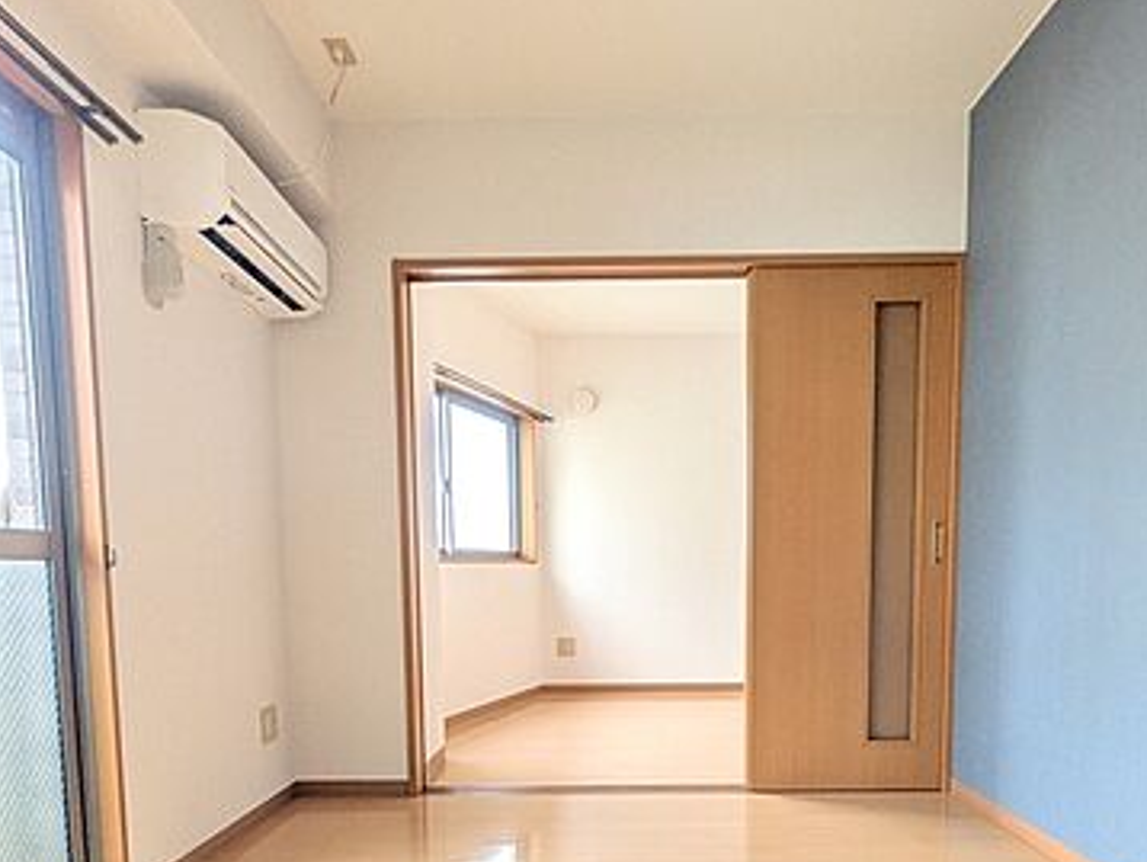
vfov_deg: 52.5
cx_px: 602
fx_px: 829
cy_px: 647
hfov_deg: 69.3
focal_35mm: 25
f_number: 2.2
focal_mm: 1.83
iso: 87
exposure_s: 1/100
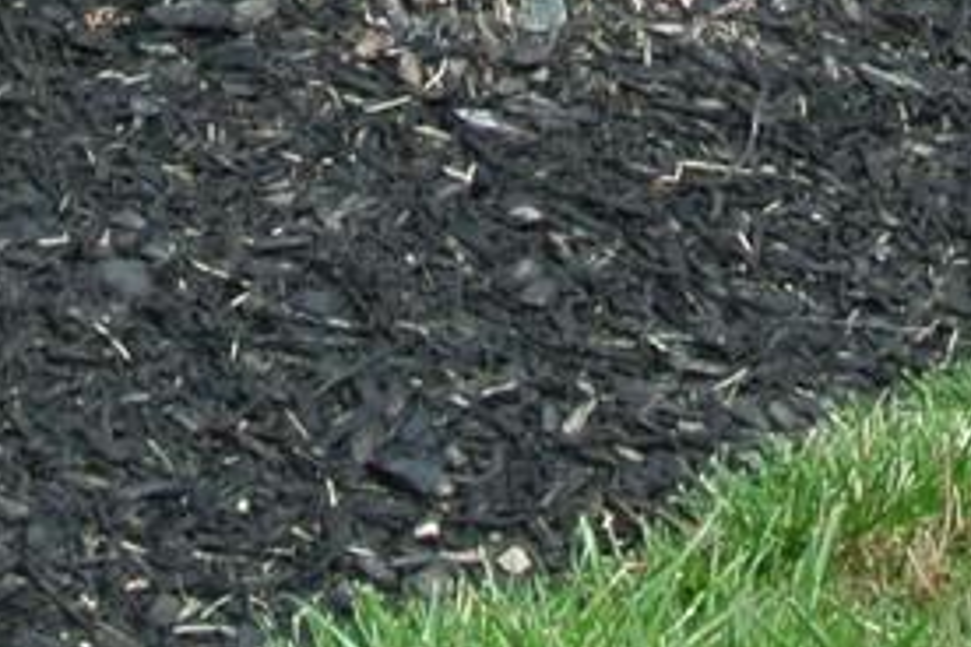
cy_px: -1744
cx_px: 366
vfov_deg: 3.5
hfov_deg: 5.4
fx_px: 10222
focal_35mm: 379
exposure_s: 1/500
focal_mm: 18.9
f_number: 4.8
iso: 100
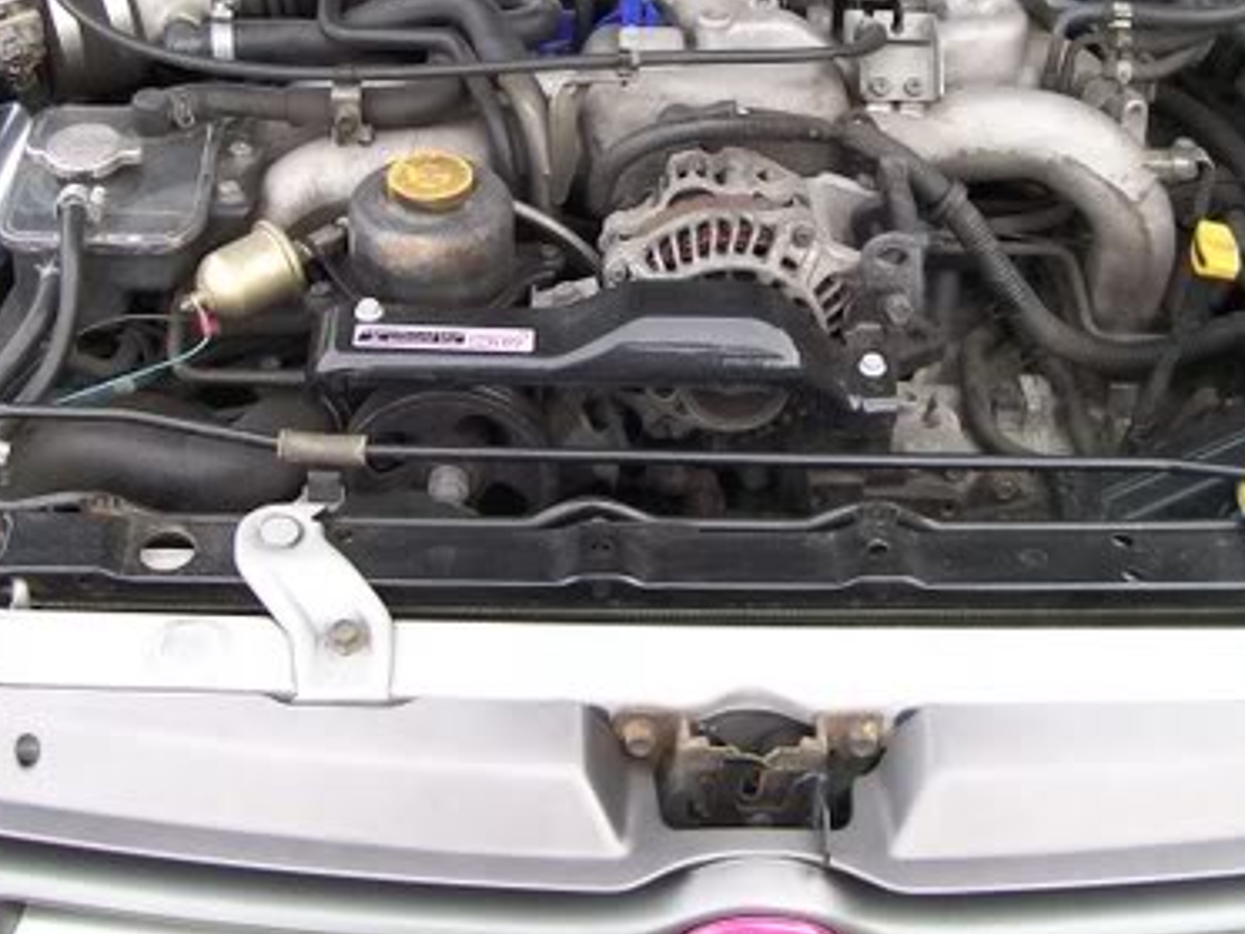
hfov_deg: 31.2
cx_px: 592
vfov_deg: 23.2
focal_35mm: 62
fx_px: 2230
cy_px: 147
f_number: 2.7
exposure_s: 1/87.5
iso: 80
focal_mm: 6
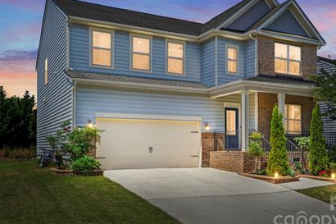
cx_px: 189
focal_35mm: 39
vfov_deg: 34.1
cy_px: 99
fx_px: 364
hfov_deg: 49.4
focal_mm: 32
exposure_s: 1/160
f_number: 10
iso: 100
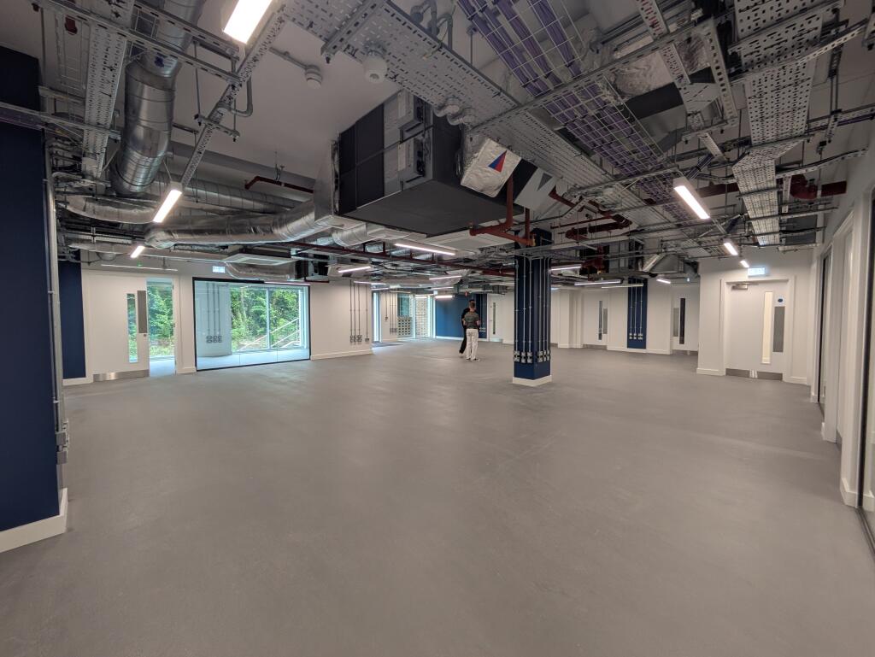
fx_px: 354
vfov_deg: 85.7
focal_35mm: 14
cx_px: 438
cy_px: 328
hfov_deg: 102.0
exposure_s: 1/100
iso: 94
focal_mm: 1.83
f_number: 2.2
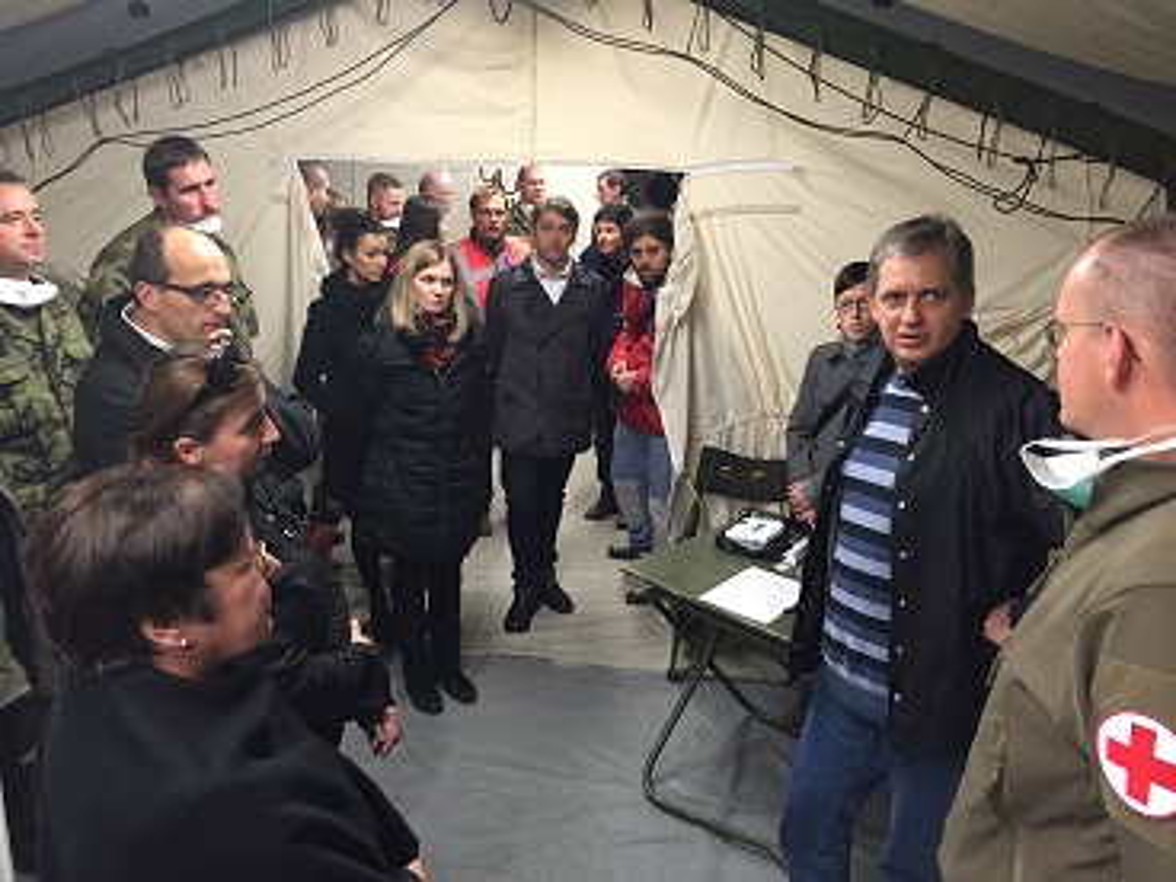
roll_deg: -1.2
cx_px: 588
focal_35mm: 29
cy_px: 441
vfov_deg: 48.2
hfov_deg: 61.7
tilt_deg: -16.0
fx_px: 985
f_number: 2.2
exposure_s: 1/33
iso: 125
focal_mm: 4.15
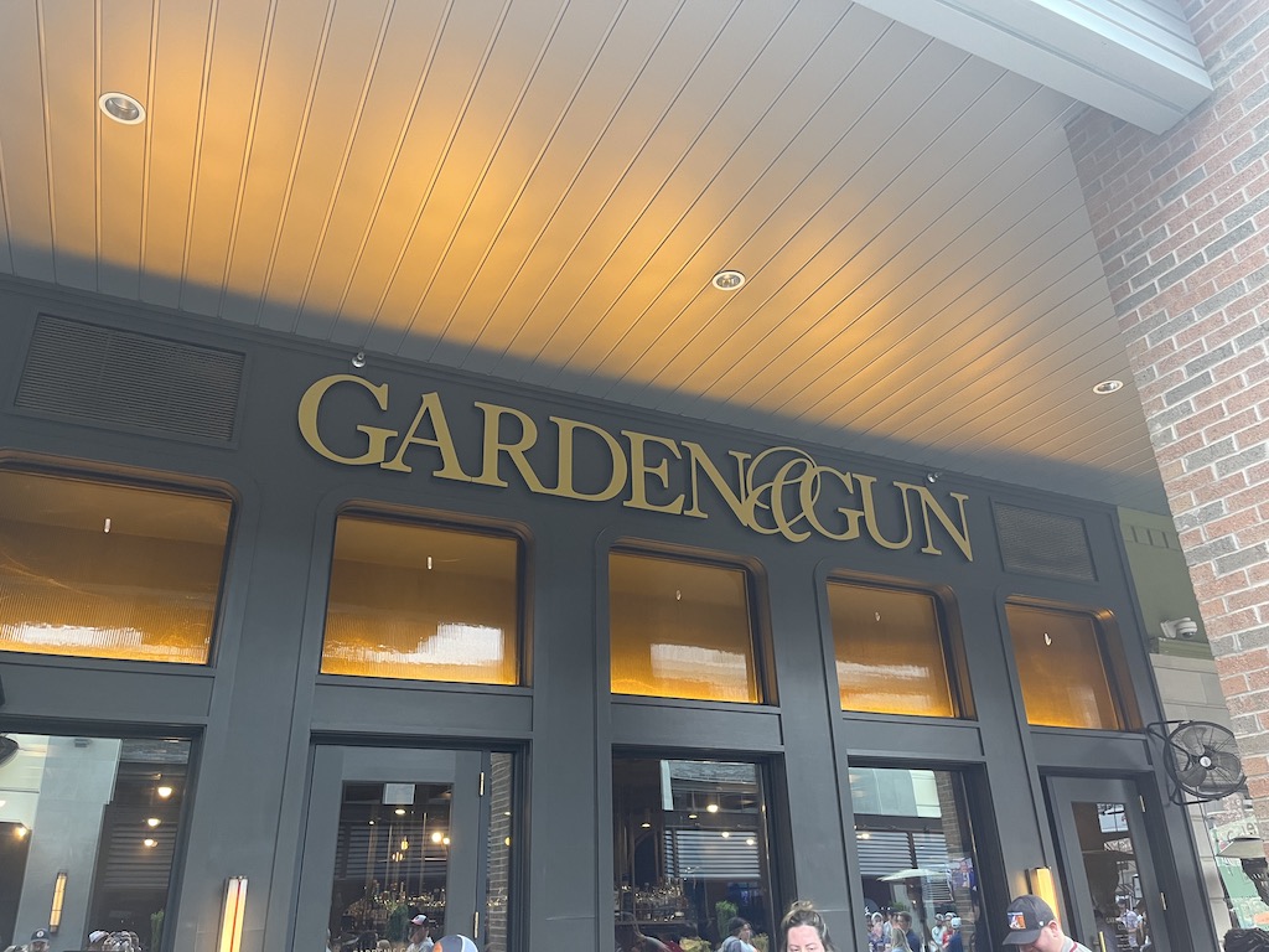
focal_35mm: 26
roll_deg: +1.3
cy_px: 476
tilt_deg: +24.1
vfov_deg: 53.1
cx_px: 634
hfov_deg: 67.3
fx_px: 953
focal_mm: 5.1
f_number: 1.6
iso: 125
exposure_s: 1/83
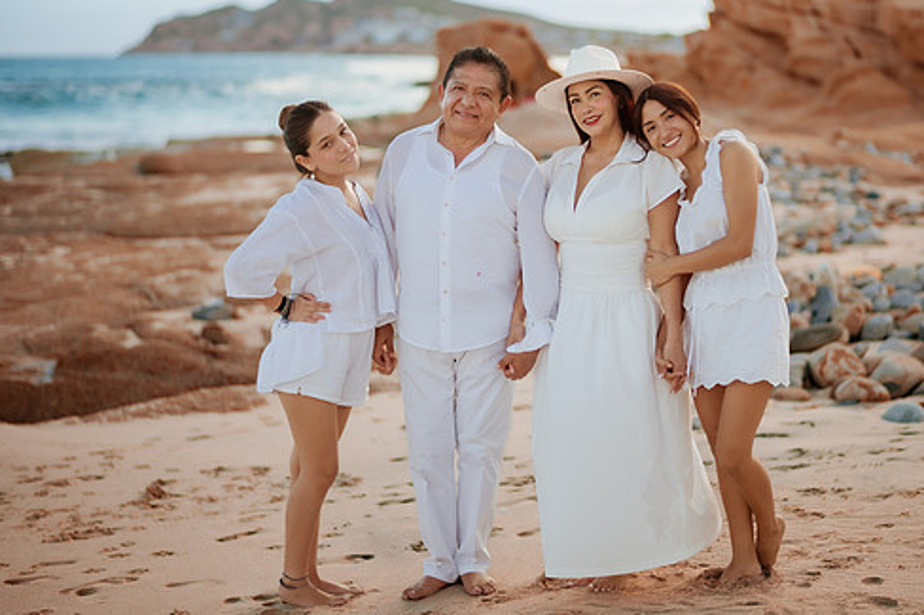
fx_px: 1770
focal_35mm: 69
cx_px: 524
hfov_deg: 29.2
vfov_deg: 19.7
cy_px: 277
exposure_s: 1/4000
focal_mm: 58
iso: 200
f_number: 1.4
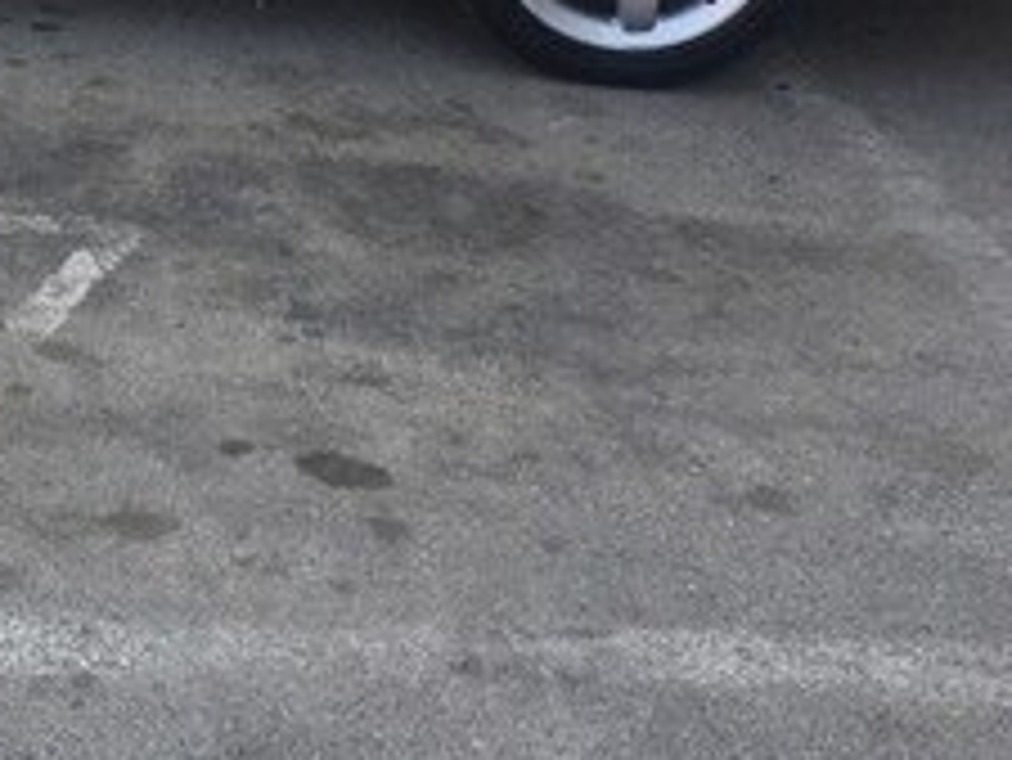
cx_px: -94
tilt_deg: -15.2
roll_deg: +2.6
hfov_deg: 21.8
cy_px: -200
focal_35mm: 85
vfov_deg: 16.5
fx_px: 2486
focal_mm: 4.15
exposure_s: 1/449
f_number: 2.2
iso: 32
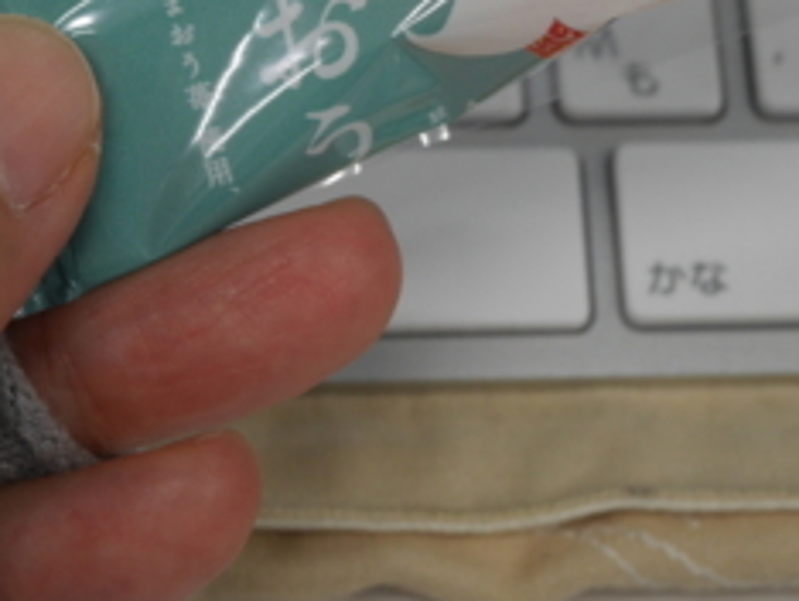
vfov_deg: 11.9
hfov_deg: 16.0
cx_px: 382
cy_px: -46
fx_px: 2842
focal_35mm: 123
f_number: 5
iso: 250
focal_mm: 24
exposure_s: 1/60
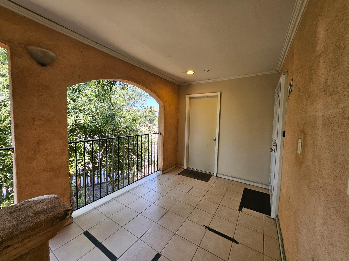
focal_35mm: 13
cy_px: 130
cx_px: 174
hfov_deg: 106.2
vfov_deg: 89.9
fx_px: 131
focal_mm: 1.7
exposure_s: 1/120
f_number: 2.2
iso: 64
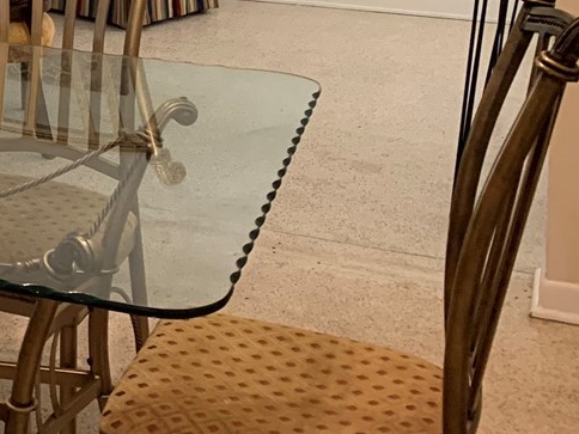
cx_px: -197
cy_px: -210
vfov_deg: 15.8
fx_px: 1438
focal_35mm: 86
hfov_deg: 20.5
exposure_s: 1/60
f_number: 1.8
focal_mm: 4.2
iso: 125
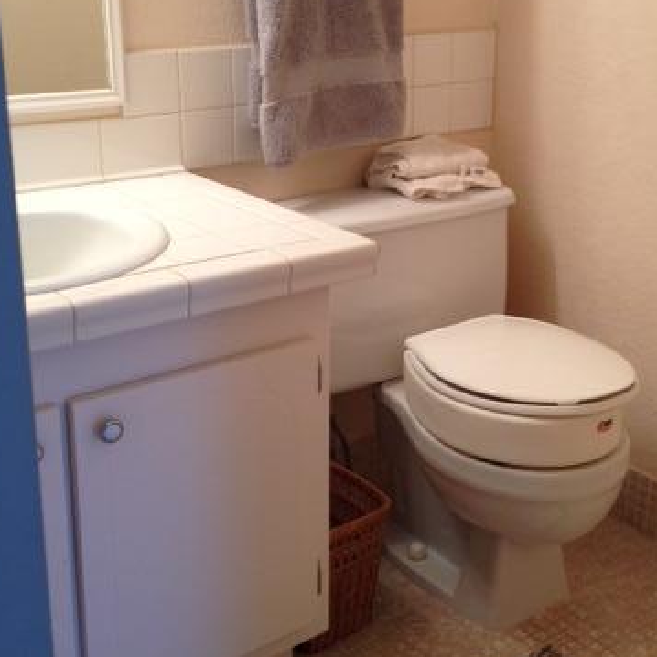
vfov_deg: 32.6
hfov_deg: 32.6
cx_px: 412
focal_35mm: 52
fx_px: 1117
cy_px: 238
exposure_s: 1/20
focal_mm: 4.12
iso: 64
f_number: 2.4
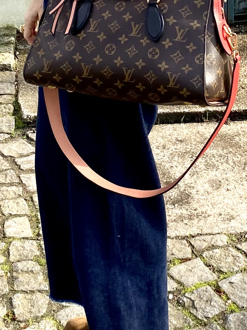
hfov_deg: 15.4
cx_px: 78
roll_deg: +1.3
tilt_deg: -16.6
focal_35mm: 96
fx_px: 913
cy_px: -27
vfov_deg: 19.6
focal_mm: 4.25
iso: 32
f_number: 1.8
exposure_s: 1/404
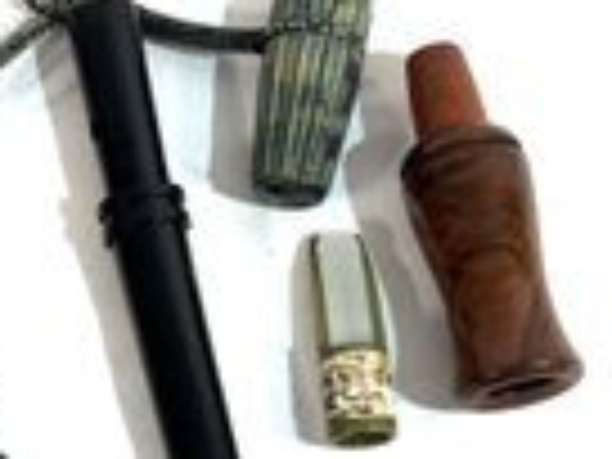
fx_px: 2316
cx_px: 20
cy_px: 344
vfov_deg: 11.3
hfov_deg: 14.8
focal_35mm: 131
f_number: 1.6
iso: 40
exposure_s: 1/120
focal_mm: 5.96
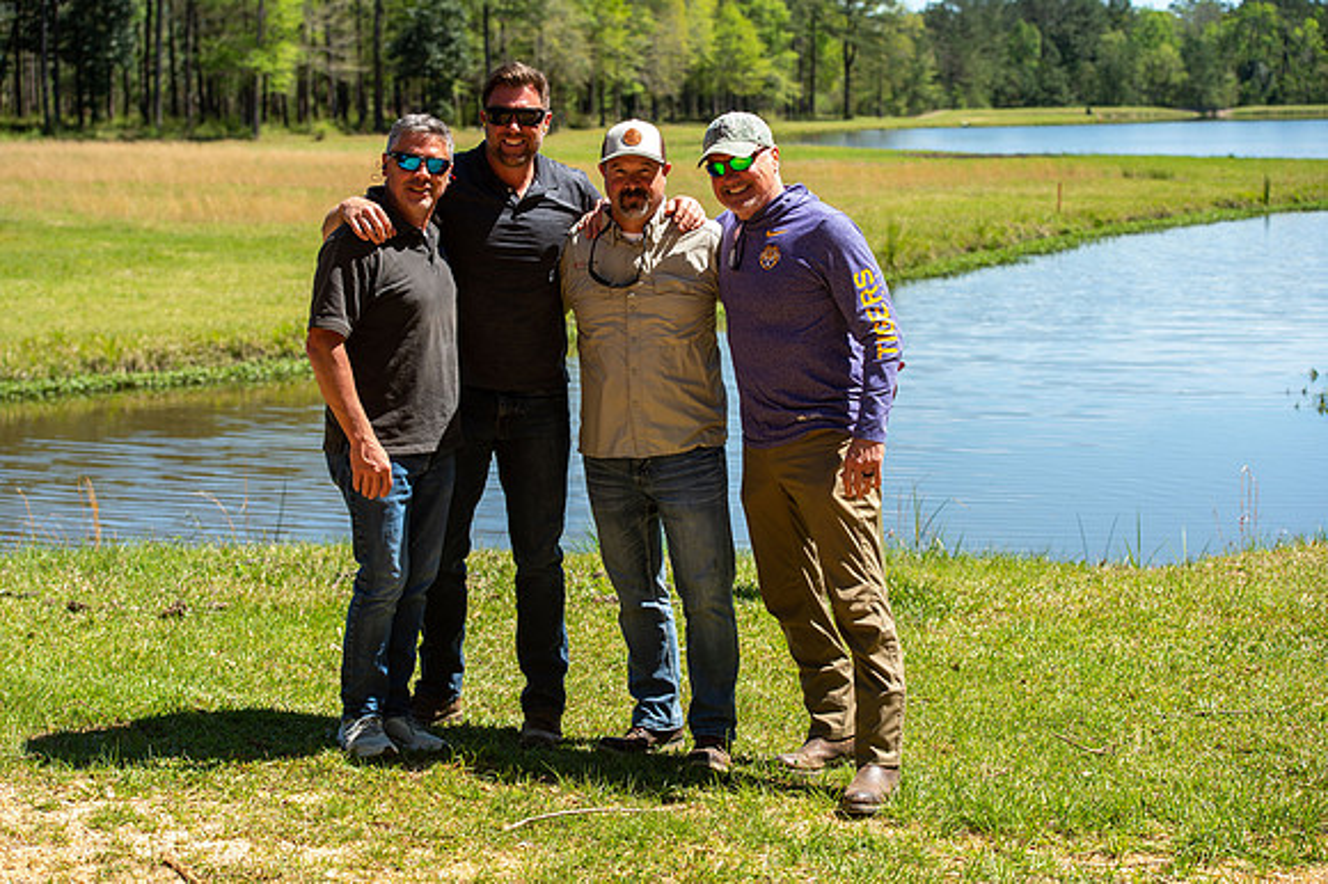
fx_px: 2581
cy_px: 442
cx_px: 664
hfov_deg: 28.9
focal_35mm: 70
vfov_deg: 19.4
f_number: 5.6
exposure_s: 1/250
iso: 50
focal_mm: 70
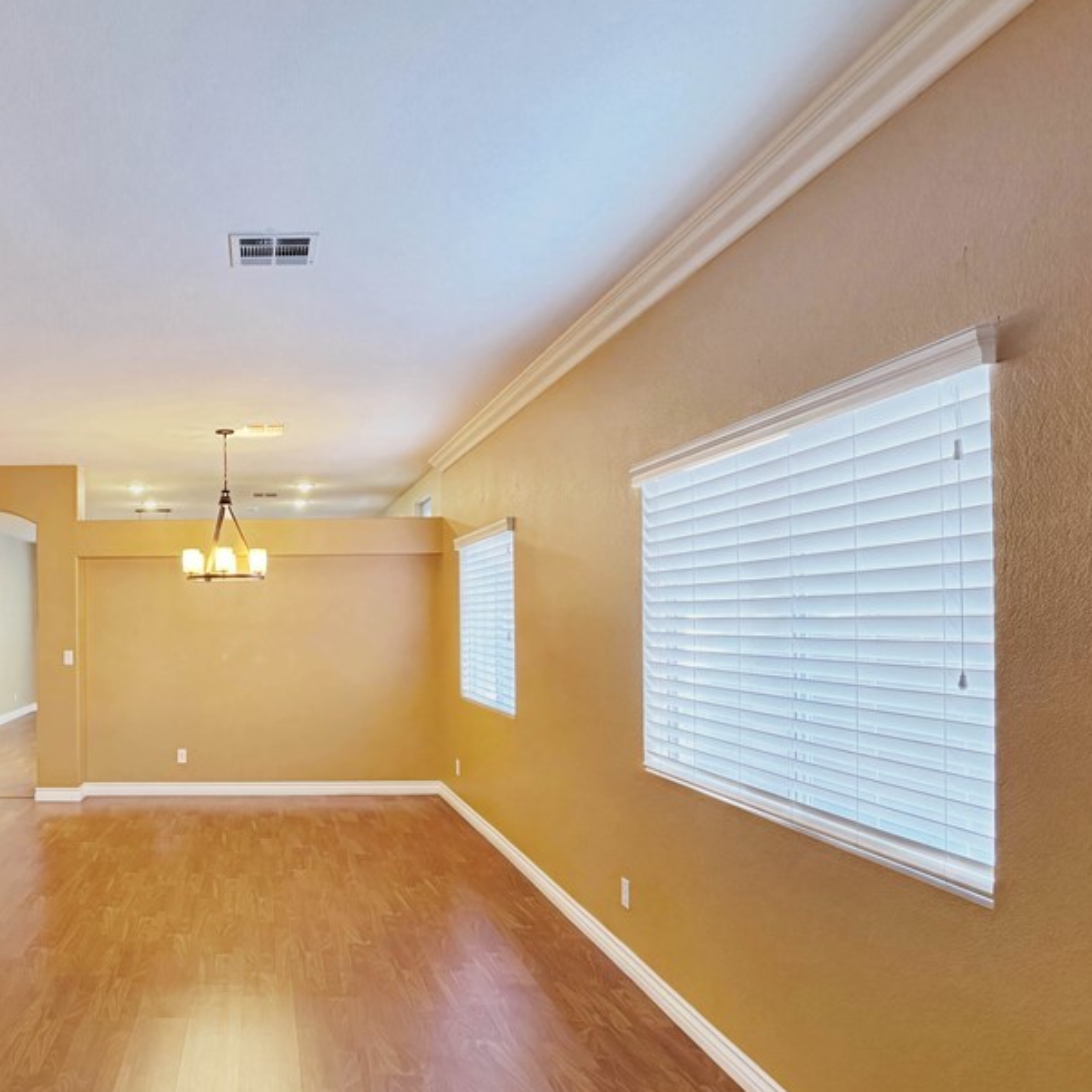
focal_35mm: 36
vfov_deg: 46.0
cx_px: 243
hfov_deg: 44.2
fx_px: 1285
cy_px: 603
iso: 500
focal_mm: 6.76
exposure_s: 1/60
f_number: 1.78
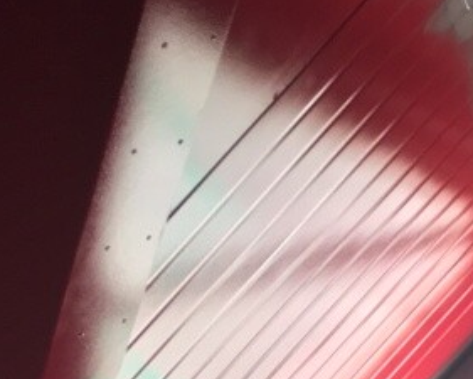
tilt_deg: +3.7
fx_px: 1456
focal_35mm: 104
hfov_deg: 17.5
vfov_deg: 13.7
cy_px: 619
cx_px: 590
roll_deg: -2.3
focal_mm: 4.15
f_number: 2.2
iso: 50
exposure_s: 1/33
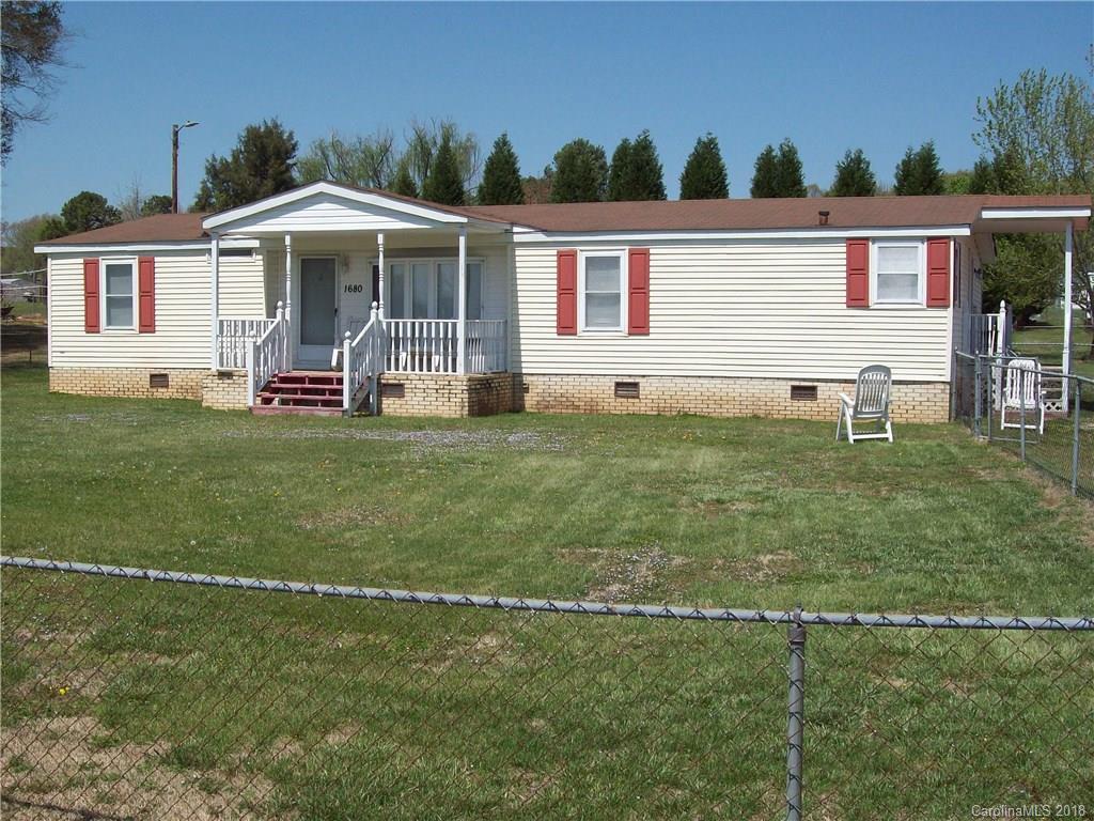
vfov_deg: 32.2
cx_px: 547
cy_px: 410
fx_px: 1422
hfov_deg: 42.1
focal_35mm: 45
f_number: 5.4
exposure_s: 1/673
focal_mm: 7.6
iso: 80
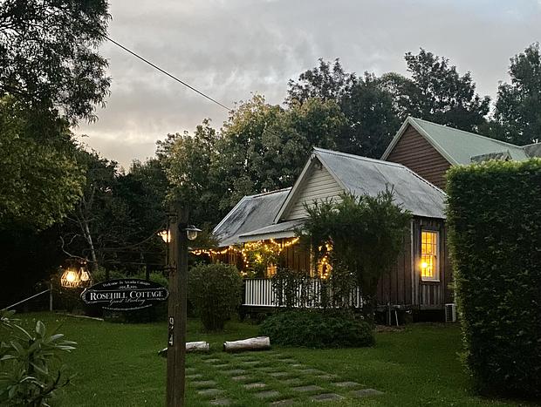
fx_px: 407
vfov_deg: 53.2
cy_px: 204
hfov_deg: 67.2
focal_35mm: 26
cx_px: 270
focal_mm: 4.25
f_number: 1.8
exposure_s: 1/12
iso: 500
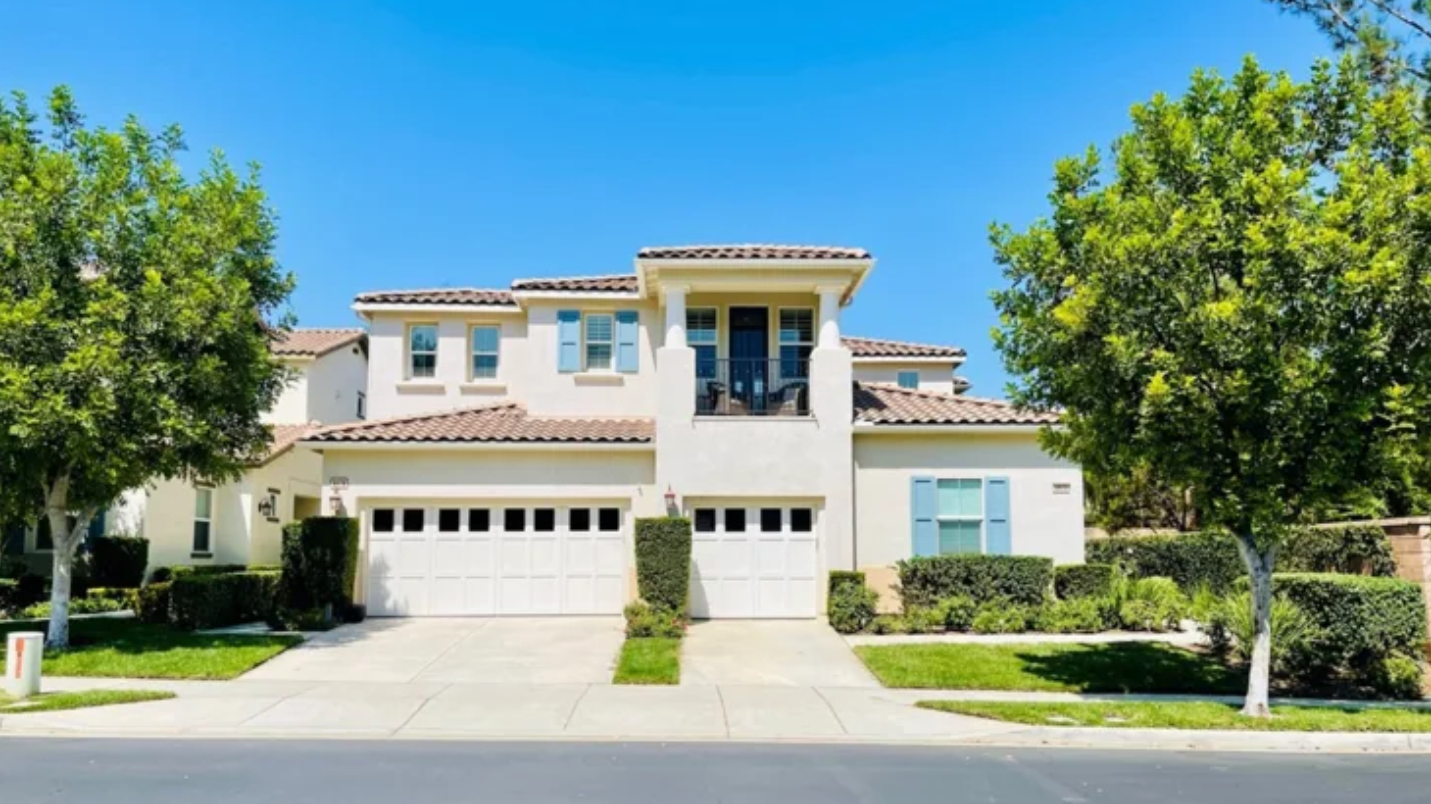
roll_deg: +0.0
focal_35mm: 29
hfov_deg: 66.1
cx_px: 711
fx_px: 1100
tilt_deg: +4.4
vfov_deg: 40.1
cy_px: 451
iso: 32
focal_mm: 5.1
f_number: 1.6
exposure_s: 1/4717
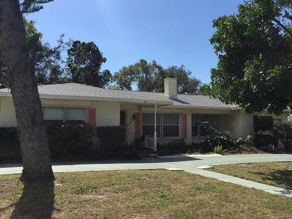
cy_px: 115
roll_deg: -1.0
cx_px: 163
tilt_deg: +2.8
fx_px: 287
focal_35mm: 34
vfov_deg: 41.8
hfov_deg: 53.8
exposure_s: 1/2639
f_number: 2.2
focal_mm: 4.15
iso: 32
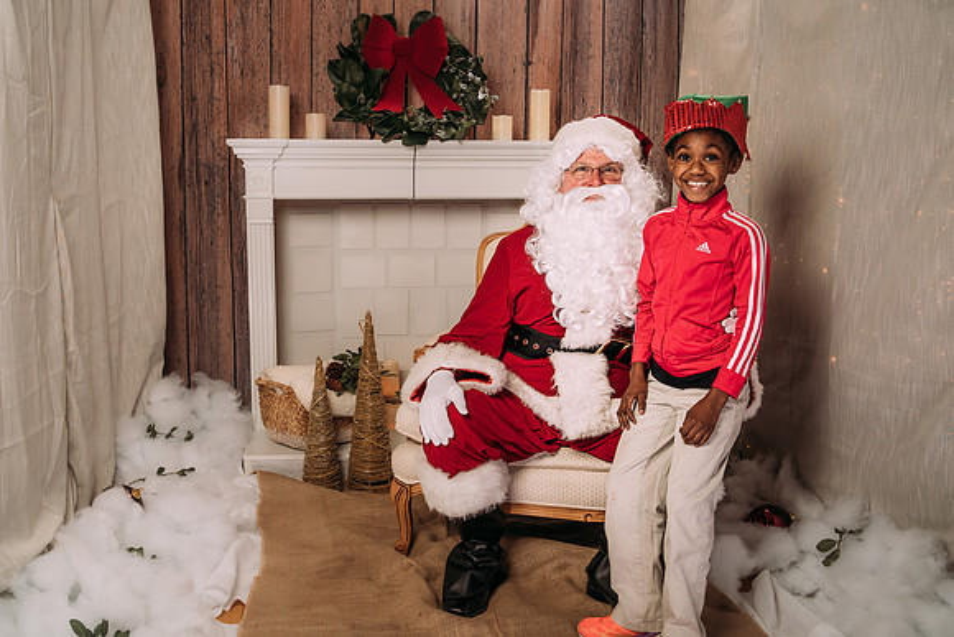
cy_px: 309
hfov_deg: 50.7
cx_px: 456
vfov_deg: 35.1
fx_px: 1007
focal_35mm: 38
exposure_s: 1/100
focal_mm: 35
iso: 100
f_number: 5.6
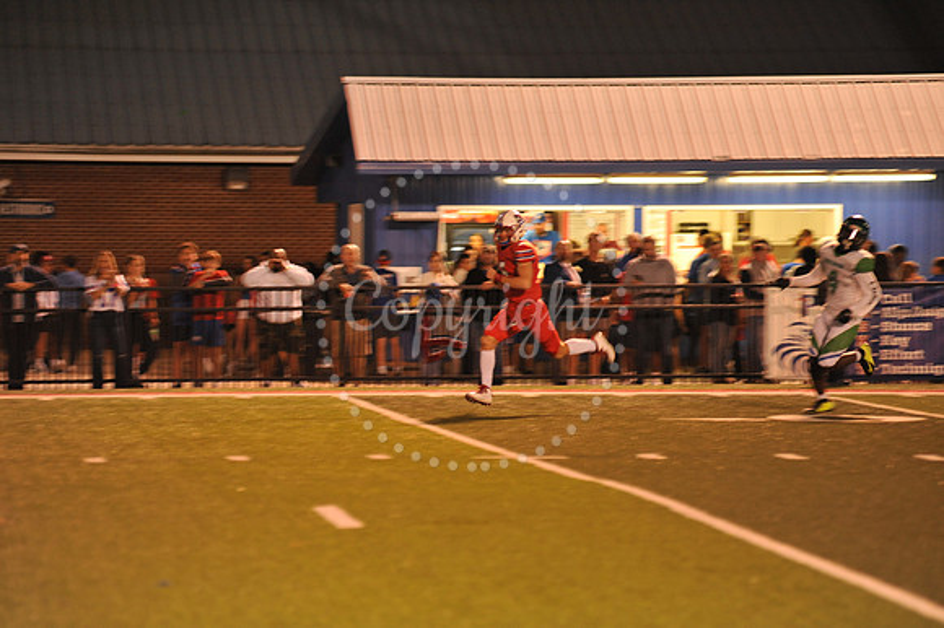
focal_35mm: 200
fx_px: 5241
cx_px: 472
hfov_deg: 10.3
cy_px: 314
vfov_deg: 6.9
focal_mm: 200
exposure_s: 1/200
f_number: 3.2
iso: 2000
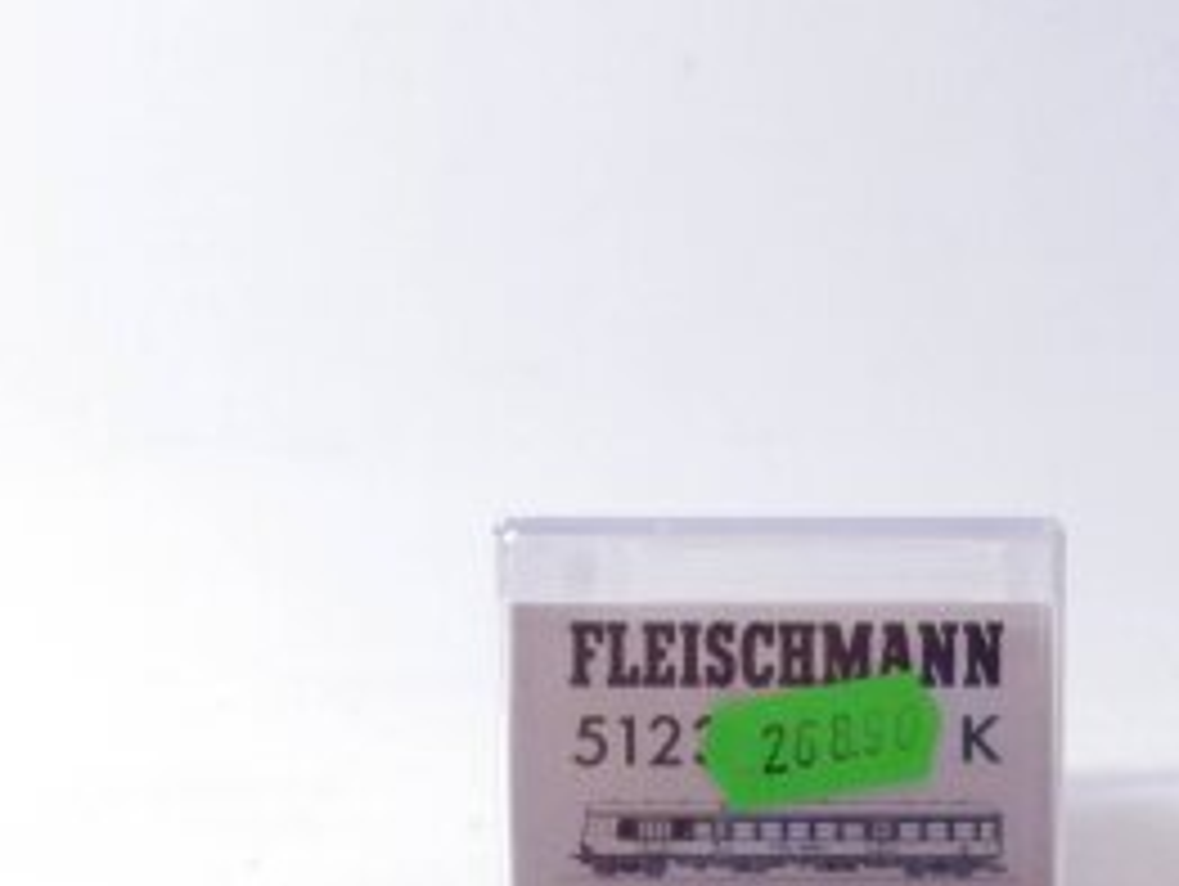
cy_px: 971
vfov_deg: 9.7
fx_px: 5148
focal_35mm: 151
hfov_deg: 13.0
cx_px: 810
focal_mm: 11.9
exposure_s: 1/160
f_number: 4.4
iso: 800
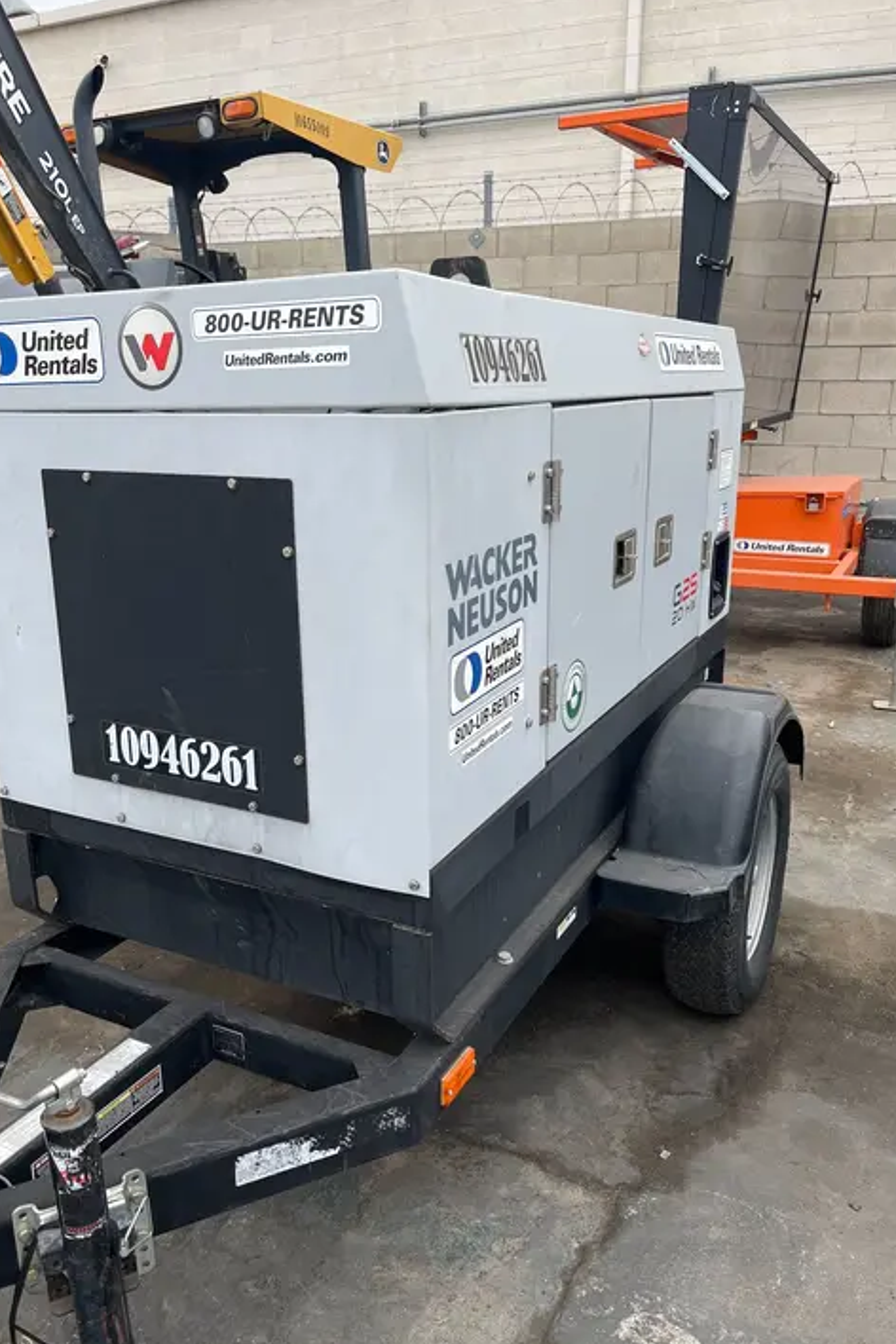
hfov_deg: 46.4
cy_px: 686
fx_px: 1045
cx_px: 423
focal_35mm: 28
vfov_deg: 65.5
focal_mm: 5.1
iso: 50
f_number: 1.6
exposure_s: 1/1252
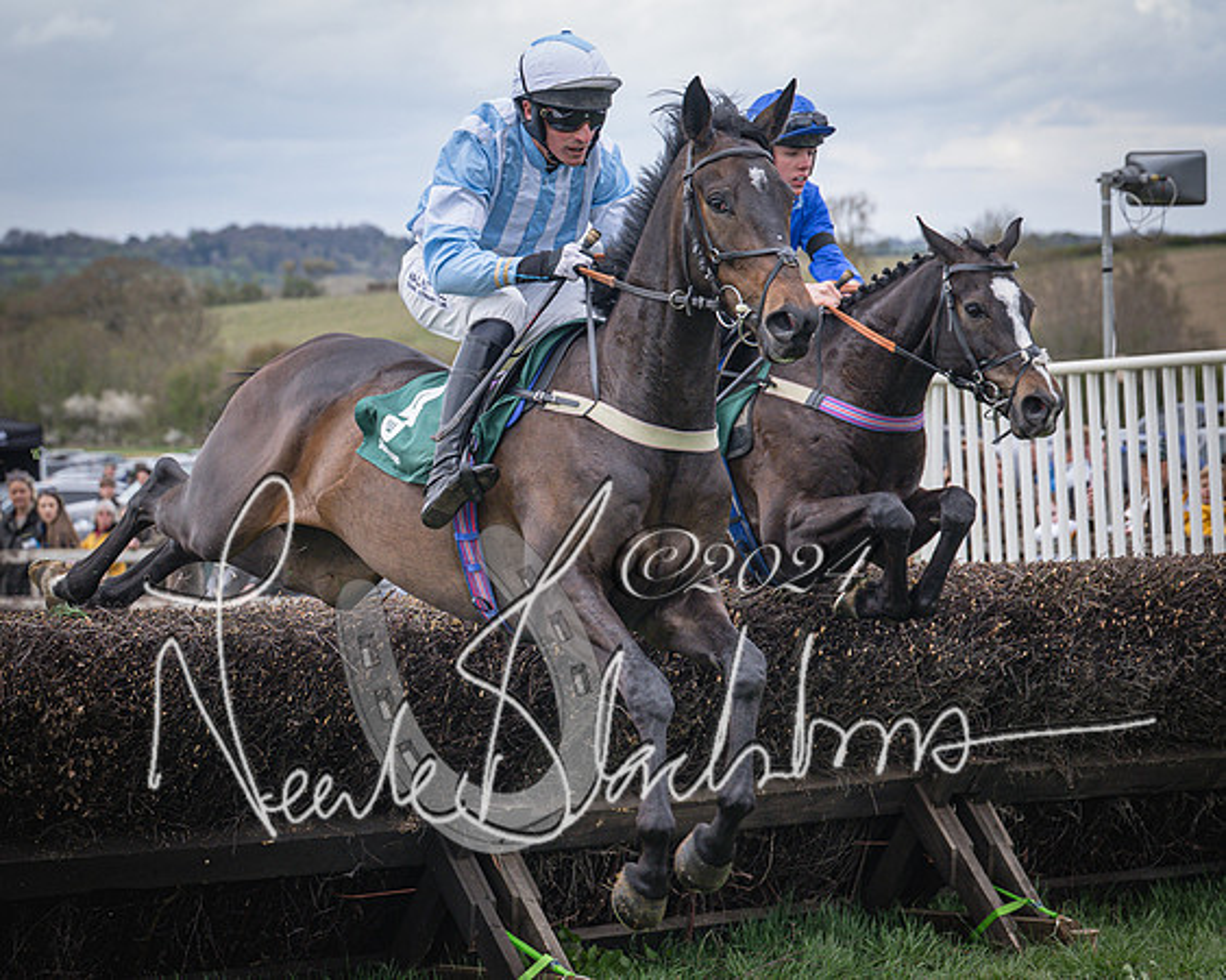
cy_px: 516
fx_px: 4546
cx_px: 611
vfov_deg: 12.3
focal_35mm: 125
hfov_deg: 15.4
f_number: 4
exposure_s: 1/1600
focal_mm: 70
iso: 500
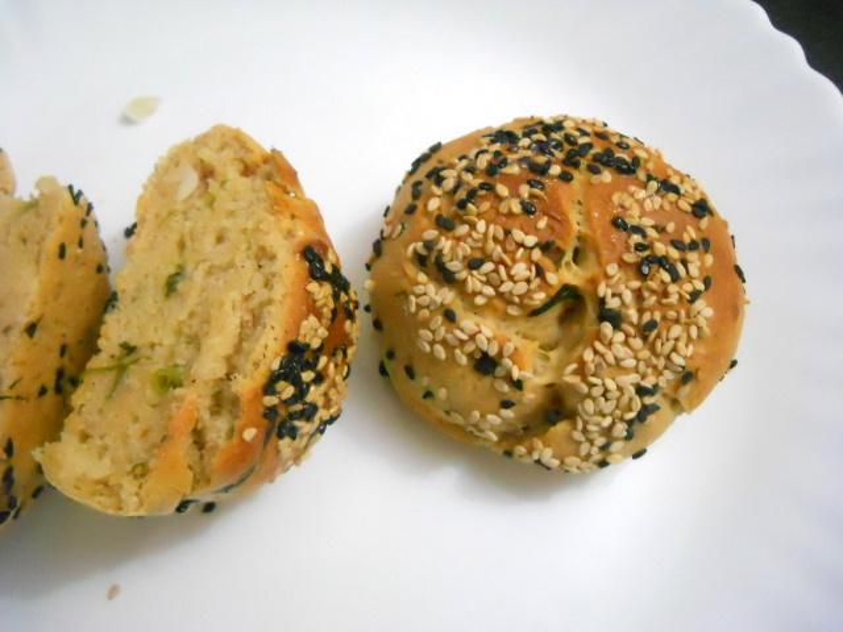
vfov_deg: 35.1
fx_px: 998
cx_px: 422
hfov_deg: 45.8
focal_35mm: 41
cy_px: 316
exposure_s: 1/8
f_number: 3.1
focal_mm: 6.72
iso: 800
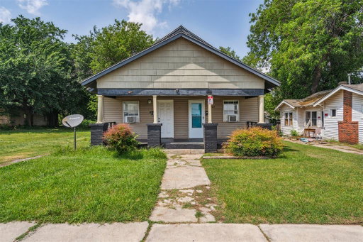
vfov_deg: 67.3
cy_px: 121
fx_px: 181
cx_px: 182
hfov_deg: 90.0
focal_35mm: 18
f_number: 7.1
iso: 200
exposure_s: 1/2500
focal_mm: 18
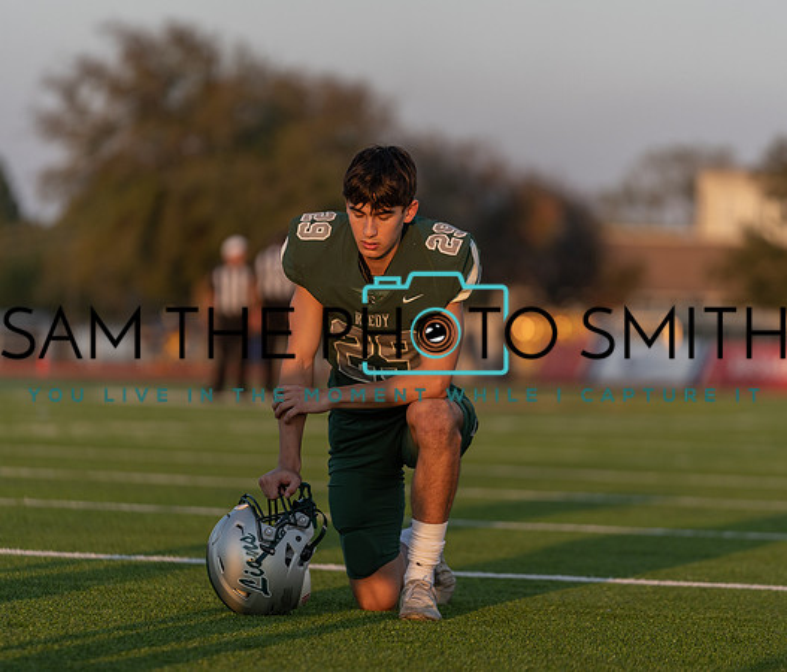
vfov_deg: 6.9
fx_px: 5586
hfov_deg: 8.1
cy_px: 336
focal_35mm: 234
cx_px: 411
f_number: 2.8
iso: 320
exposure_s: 1/1600
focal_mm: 197
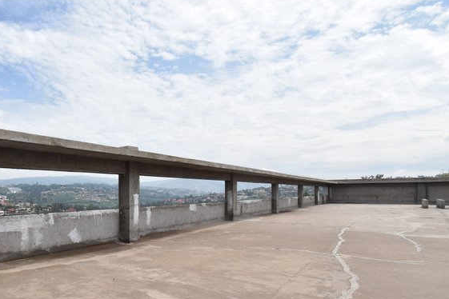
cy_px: 193
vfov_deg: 54.3
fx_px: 287
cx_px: 123
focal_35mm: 23
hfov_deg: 71.9
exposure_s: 1/800
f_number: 8
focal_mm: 10
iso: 320
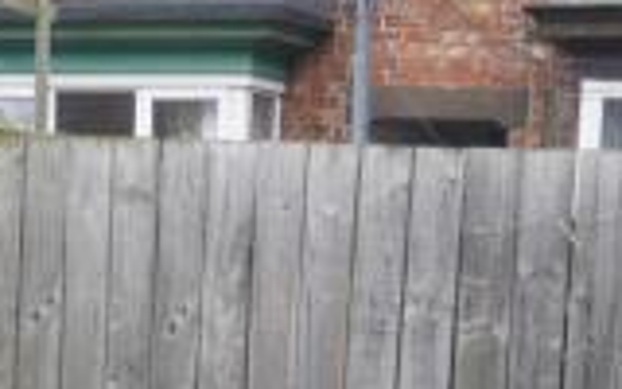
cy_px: 578
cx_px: 152
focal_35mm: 118
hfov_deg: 17.6
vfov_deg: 10.7
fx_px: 2000
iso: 100
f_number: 5
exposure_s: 1/100
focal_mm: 26
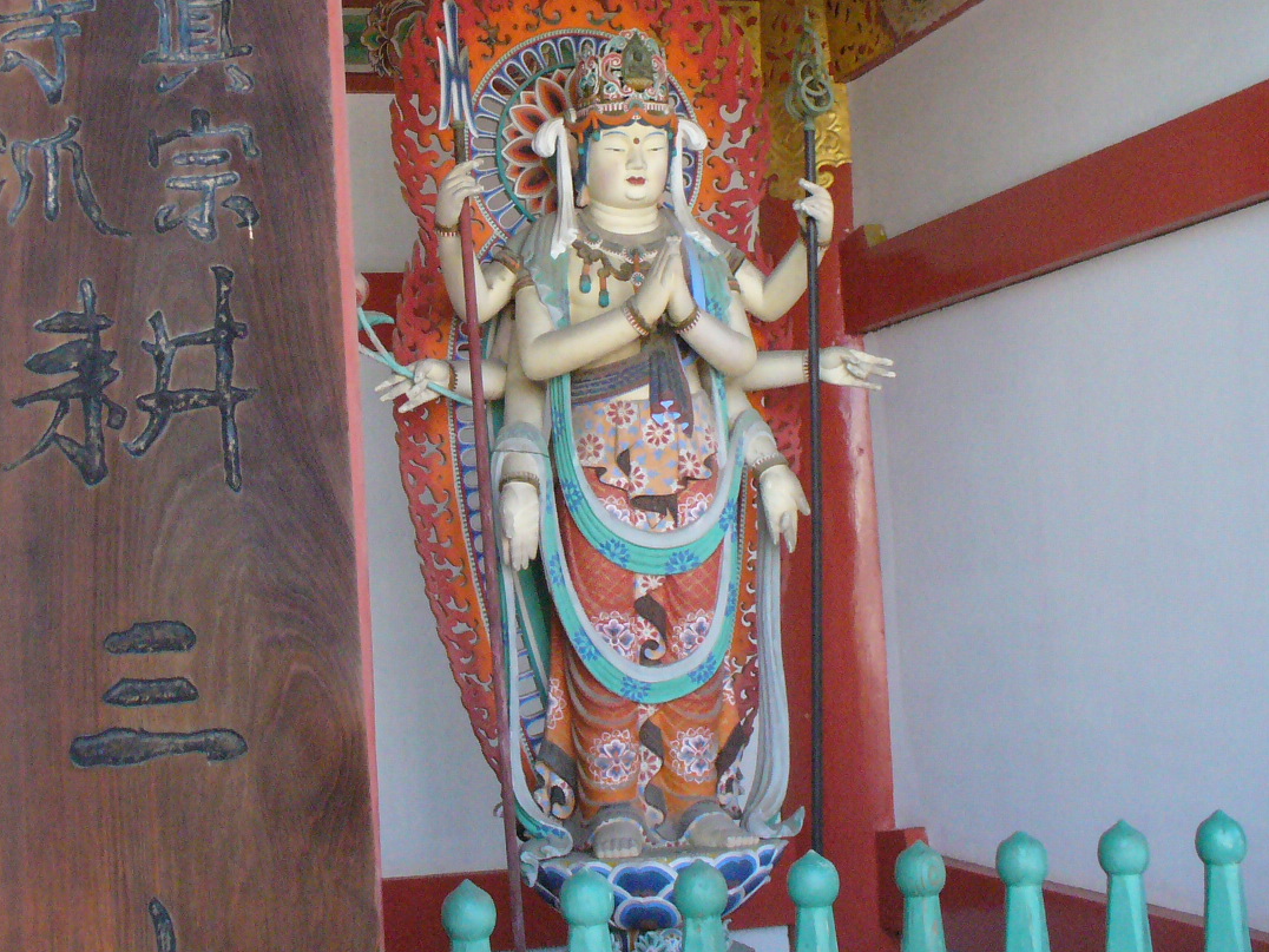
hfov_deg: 34.8
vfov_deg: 26.3
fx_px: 2016
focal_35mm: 55
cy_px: 255
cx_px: 500
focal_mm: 6.1
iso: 400
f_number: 2.8
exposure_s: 1/500
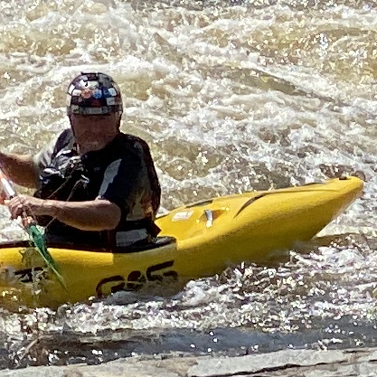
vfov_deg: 3.9
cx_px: 532
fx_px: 5471
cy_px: -61
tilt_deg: -7.0
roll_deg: -0.1
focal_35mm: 444
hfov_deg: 3.9
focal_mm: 6
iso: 20
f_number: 2
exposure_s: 1/1712
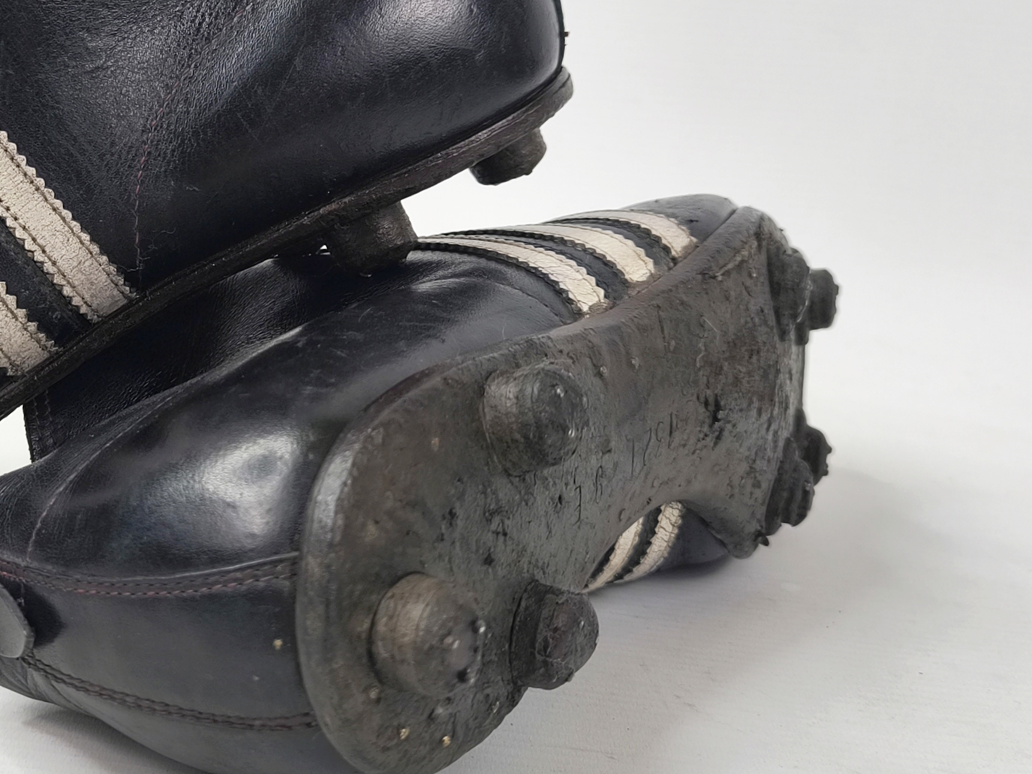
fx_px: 1341
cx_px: 113
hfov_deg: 39.2
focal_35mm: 45
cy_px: 210
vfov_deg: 31.7
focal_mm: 6.92
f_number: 1.9
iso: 64
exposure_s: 1/100
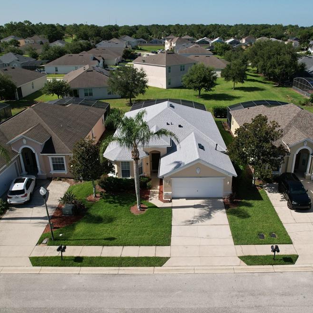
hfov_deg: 55.4
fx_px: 297
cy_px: 158
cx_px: 179
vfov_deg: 55.6
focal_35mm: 29
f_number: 2.8
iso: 100
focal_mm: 8.38
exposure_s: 1/250
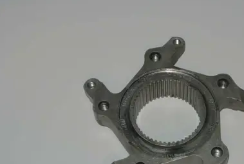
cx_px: 168
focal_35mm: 115
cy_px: 112
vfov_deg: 11.9
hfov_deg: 17.7
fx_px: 781
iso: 200
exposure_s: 1/60
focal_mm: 30
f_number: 5.6
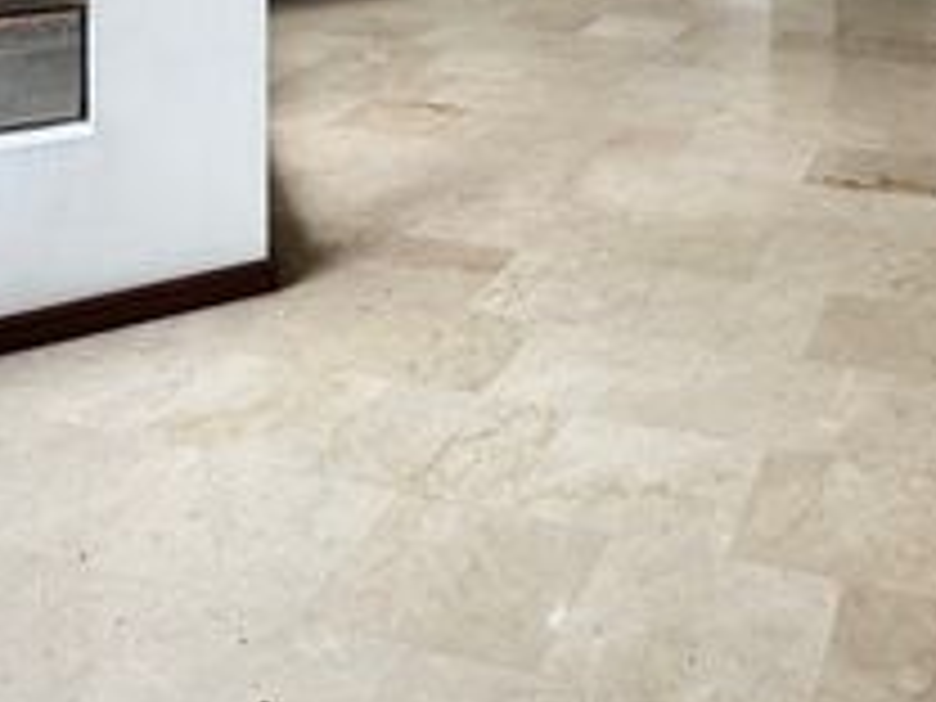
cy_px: -284
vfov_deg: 25.9
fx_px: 1217
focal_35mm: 45
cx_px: 740
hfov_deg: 40.5
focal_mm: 2.22
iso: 40
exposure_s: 1/99
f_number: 2.2
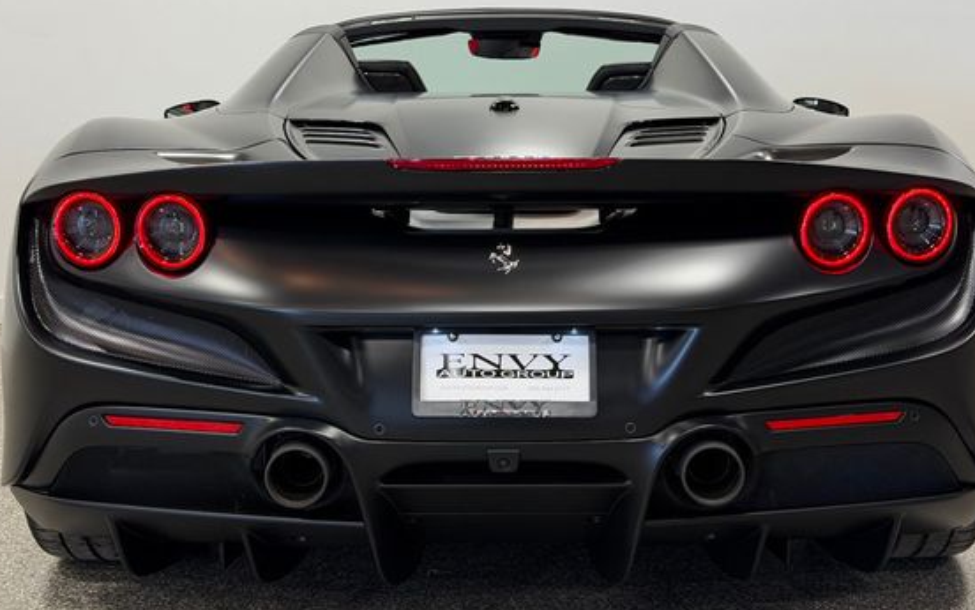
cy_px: 246
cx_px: 510
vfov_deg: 22.0
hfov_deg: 34.5
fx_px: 1568
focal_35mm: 59
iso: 50
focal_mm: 6.76
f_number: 1.78
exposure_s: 1/167
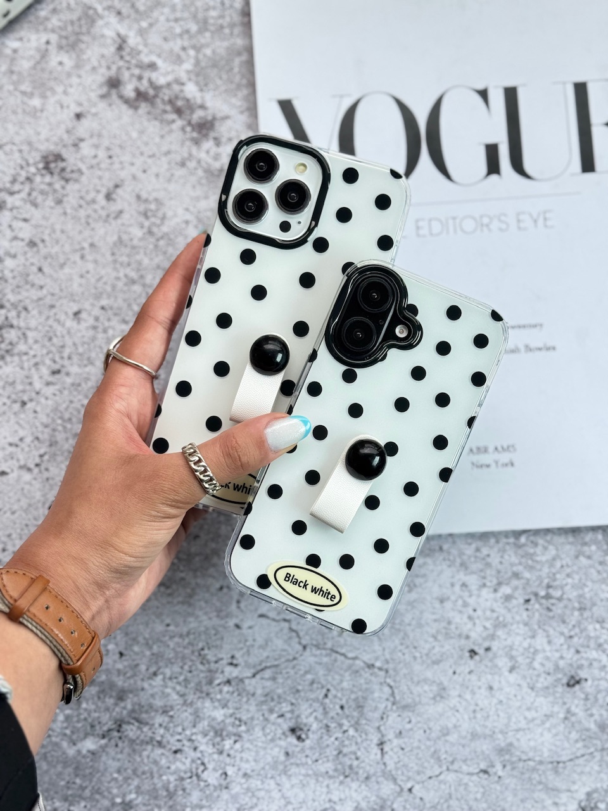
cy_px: 406
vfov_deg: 39.7
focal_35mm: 48
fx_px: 1124
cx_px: 304
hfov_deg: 30.3
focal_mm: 6.76
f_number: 1.78
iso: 64
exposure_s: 1/1059
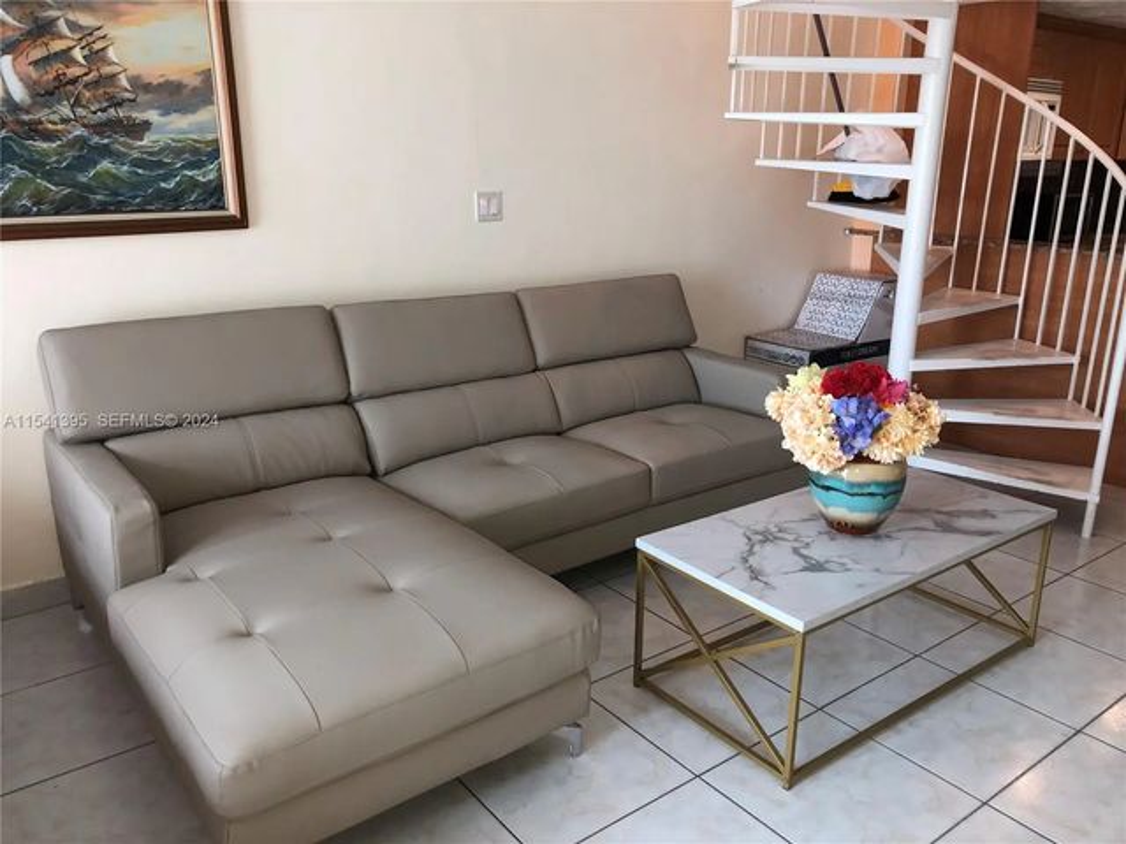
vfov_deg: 49.7
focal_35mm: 28
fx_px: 911
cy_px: 422
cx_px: 563
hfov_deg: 63.4
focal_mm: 3.99
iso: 64
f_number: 1.8
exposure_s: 1/15
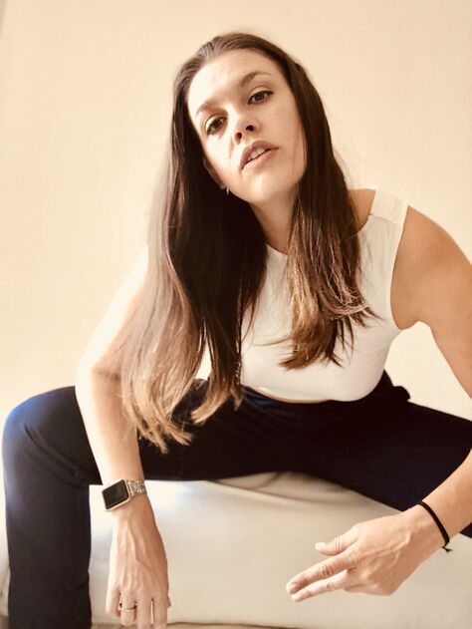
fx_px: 581
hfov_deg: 44.2
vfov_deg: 56.8
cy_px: 314
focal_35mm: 32
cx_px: 236
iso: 64
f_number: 2.2
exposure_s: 1/20
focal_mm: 2.87
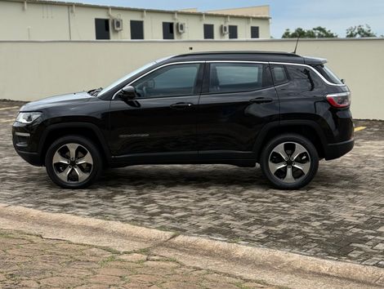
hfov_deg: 39.6
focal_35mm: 48
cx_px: 192
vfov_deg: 30.3
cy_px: 144
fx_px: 533
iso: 64
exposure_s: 1/3378
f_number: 1.78
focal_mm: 6.76
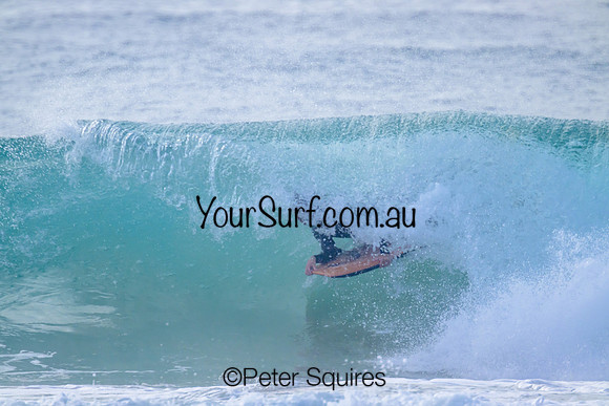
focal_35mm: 800
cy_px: 203
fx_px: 13536
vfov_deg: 1.7
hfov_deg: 2.6
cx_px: 304
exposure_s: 1/2000
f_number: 11
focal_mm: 800
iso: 1600
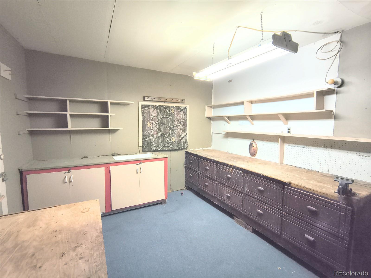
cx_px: 186
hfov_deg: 110.5
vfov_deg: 94.5
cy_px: 139
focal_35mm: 12
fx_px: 129
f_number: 2.2
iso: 925
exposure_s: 1/60
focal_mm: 2.13
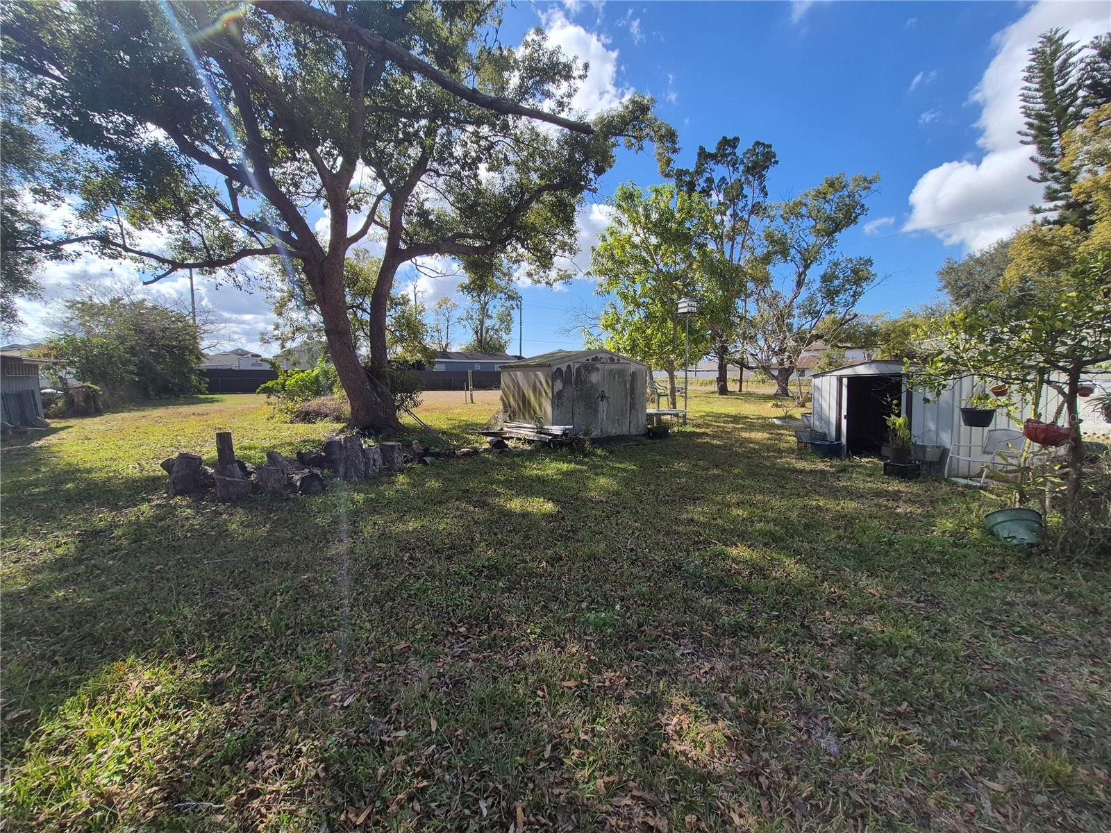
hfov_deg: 106.2
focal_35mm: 13
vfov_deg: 89.9
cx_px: 556
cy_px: 416
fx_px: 417
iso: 50
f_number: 2.2
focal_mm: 1.74
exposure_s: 1/1684
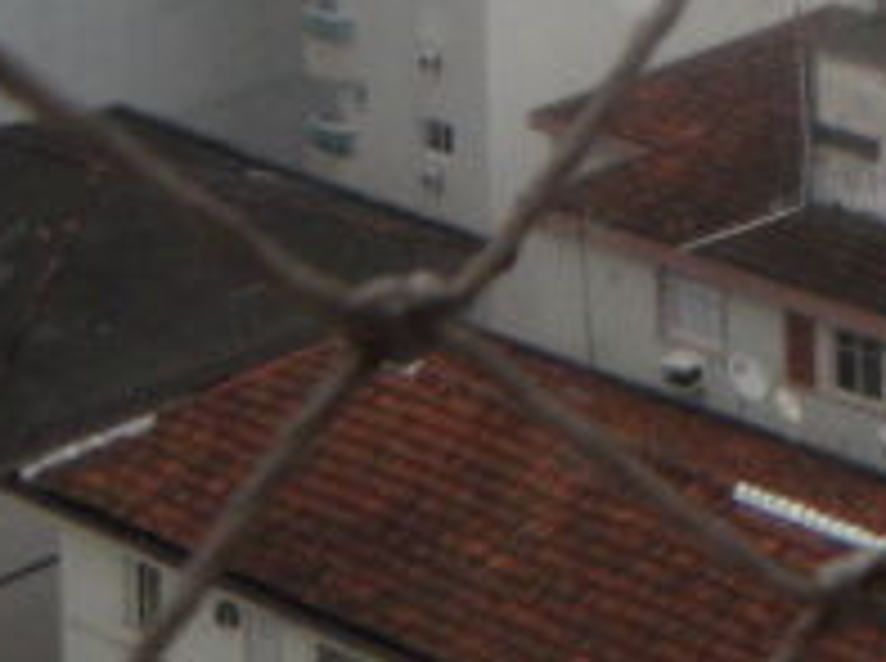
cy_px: -946
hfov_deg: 12.5
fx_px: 3194
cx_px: 2100
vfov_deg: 10.2
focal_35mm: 125
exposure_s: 1/750
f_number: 2.9
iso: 80
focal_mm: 4.1
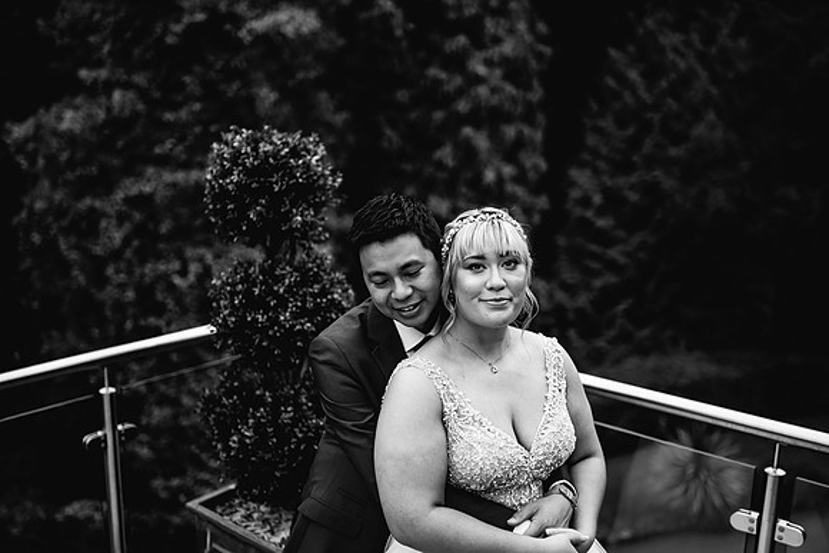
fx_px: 851
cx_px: 414
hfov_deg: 51.9
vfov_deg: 36.0
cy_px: 276
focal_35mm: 37
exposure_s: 1/250
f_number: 1.4
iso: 125
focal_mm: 35
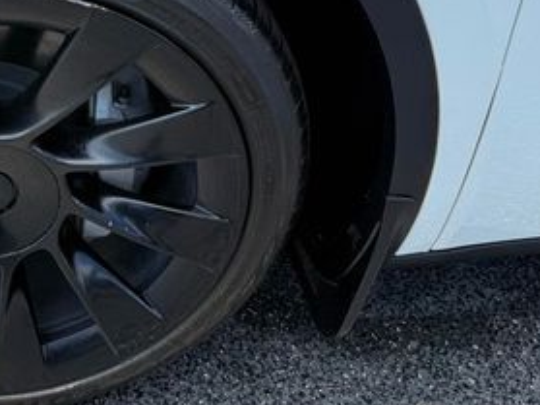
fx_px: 858
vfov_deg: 25.8
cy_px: 50
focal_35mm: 55
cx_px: 12
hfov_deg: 32.4
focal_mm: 6.76
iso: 80
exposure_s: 1/2169
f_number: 1.78
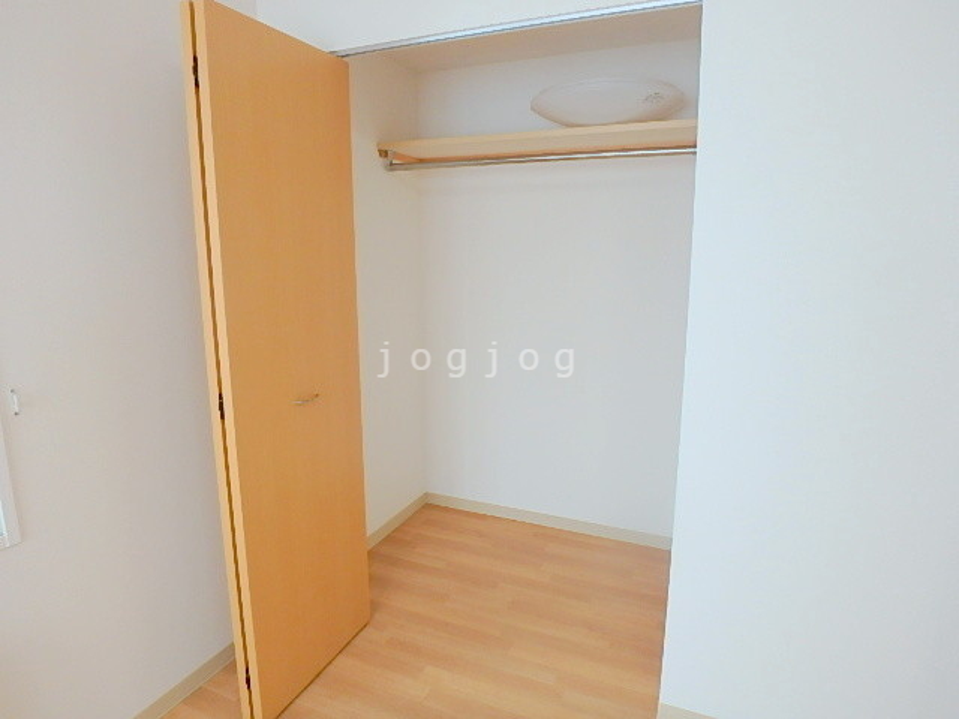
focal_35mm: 21
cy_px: 360
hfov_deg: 79.0
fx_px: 582
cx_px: 480
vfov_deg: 63.4
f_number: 3.5
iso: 125
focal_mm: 3.7
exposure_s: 1/60
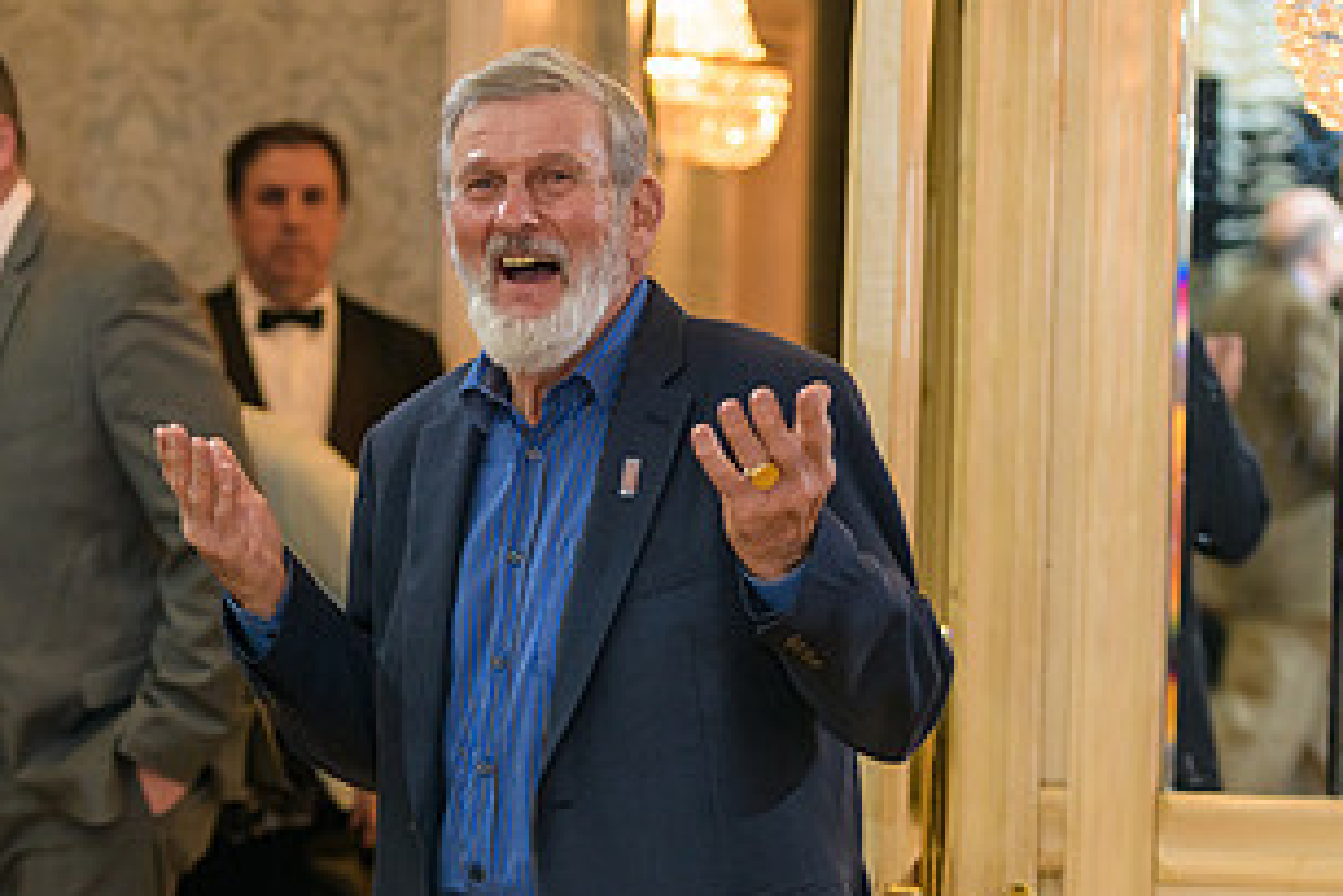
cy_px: 610
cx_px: 494
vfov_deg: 8.1
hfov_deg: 12.1
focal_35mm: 170
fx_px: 6345
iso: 400
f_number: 3.2
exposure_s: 1/125
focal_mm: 90
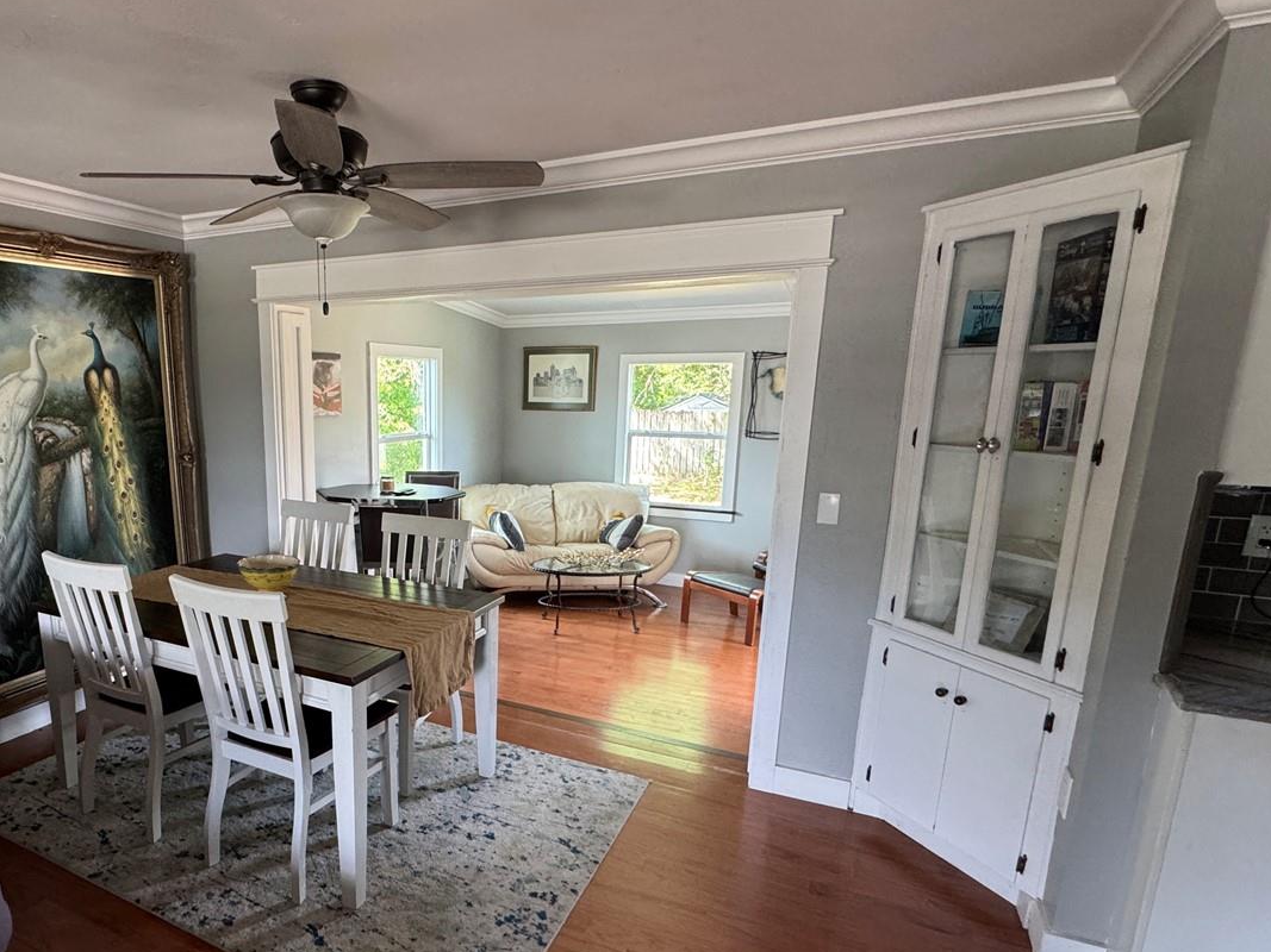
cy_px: 549
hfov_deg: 76.8
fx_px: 771
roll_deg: -0.1
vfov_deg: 63.1
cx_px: 437
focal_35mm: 21
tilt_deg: -12.3
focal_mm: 2.22
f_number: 2.2
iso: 320
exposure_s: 1/99
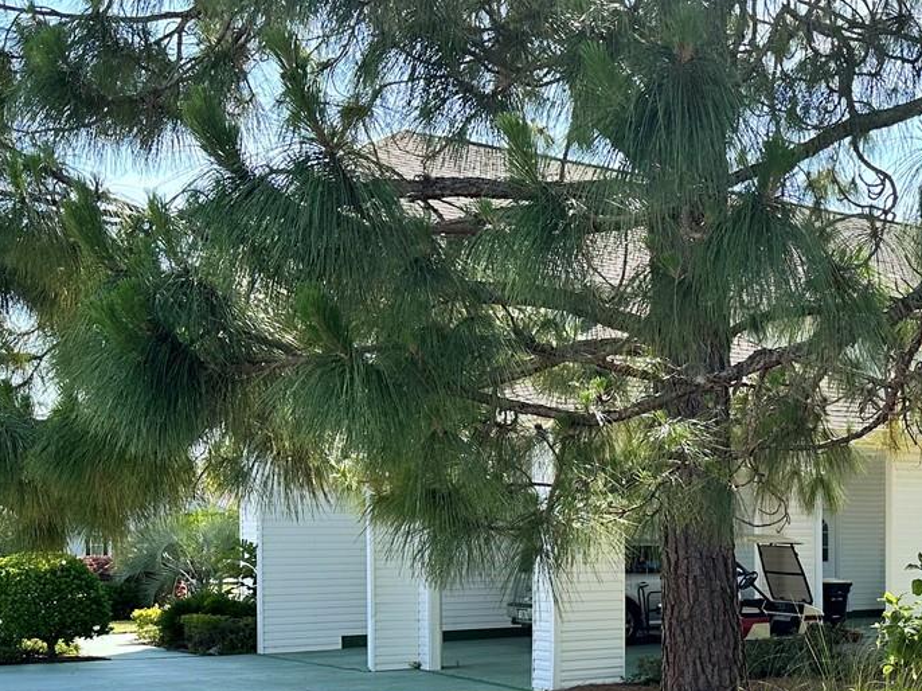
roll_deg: -0.2
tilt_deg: -0.1
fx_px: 1491
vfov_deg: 25.7
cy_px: 547
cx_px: 919
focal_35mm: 56
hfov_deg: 31.8
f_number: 1.78
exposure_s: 1/1473
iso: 80
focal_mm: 6.86
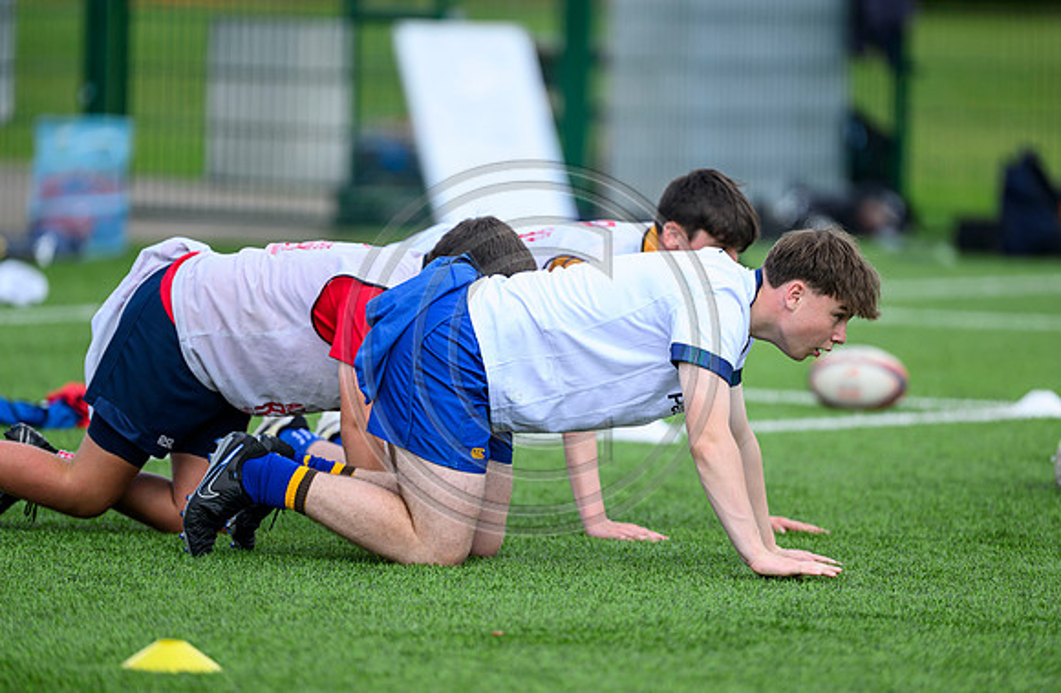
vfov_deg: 3.3
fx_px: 12097
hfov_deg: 5.0
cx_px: 545
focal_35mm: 413
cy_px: 362
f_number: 3.2
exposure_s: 1/640
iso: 160
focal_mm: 400
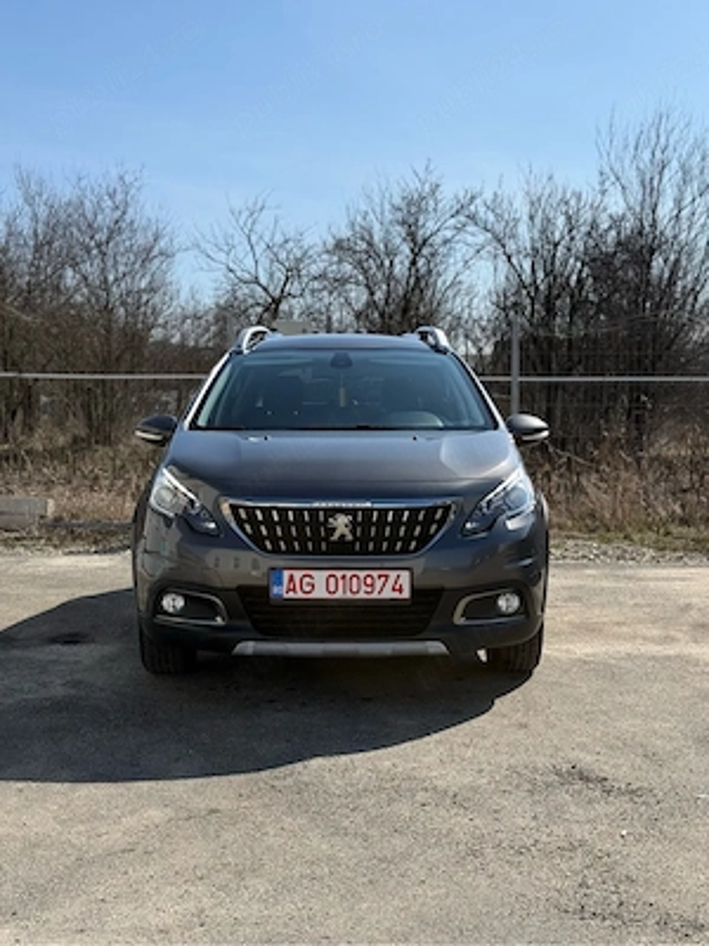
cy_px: 473
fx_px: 1311
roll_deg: +0.1
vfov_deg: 39.7
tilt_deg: -4.1
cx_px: 354
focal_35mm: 48
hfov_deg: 30.3
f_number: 1.78
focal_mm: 6.76
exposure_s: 1/6024
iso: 64
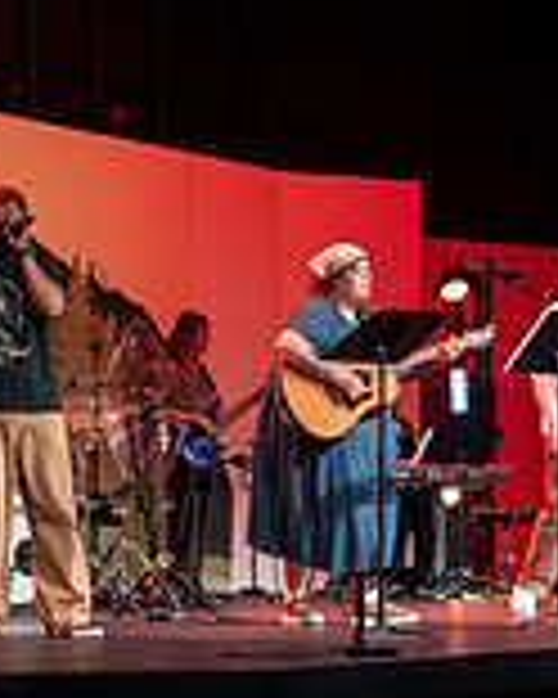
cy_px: 500
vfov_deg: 14.1
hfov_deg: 11.3
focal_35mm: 136
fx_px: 2807
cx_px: 171
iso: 250
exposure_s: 1/50
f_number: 1.6
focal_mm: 33
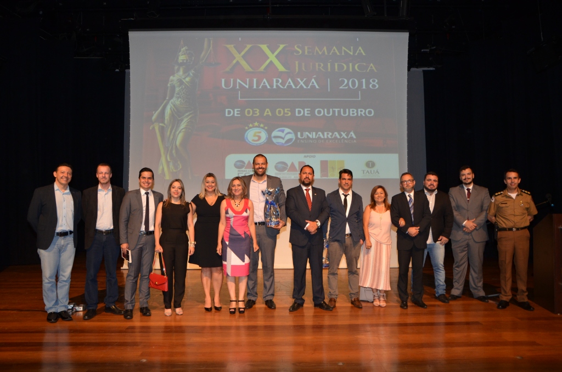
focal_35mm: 28
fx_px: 444
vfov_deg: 45.5
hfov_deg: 64.7
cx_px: 281
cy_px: 186
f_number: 4
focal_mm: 19
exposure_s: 1/60
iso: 800
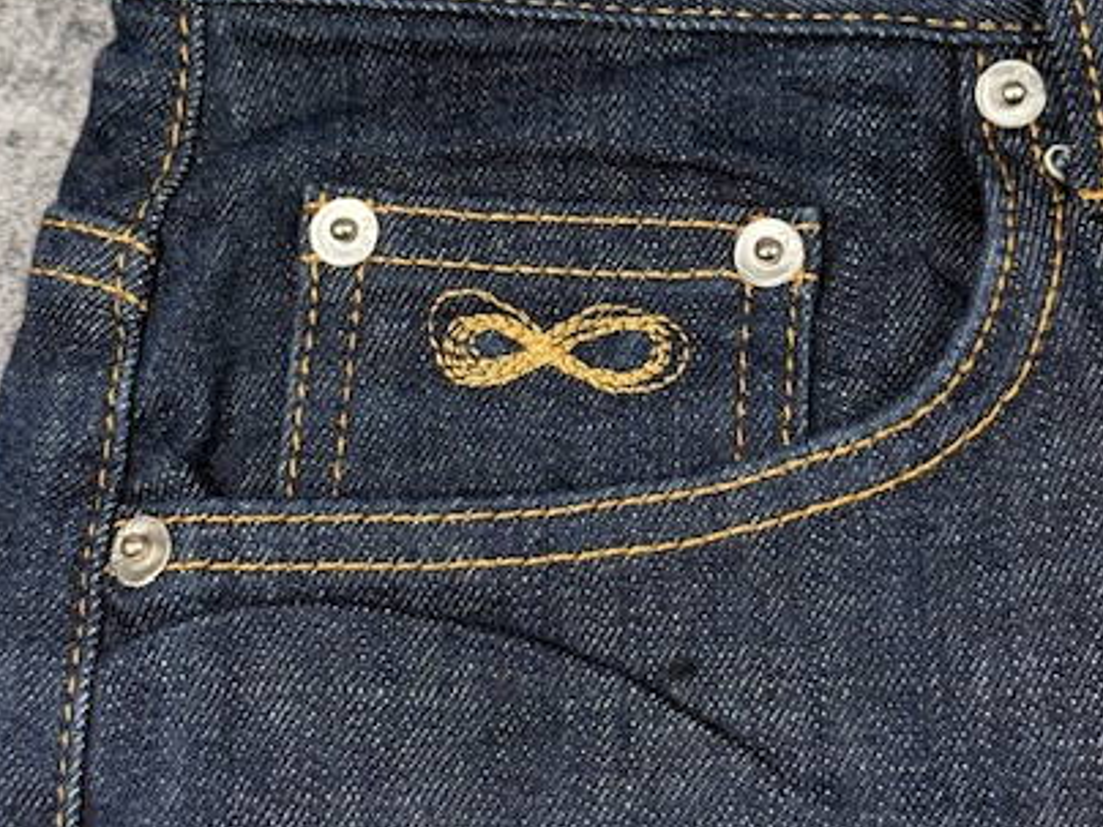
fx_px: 2422
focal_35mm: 76
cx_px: 625
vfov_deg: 19.3
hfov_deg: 25.6
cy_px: 243
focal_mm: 6.76
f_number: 1.78
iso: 80
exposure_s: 1/100
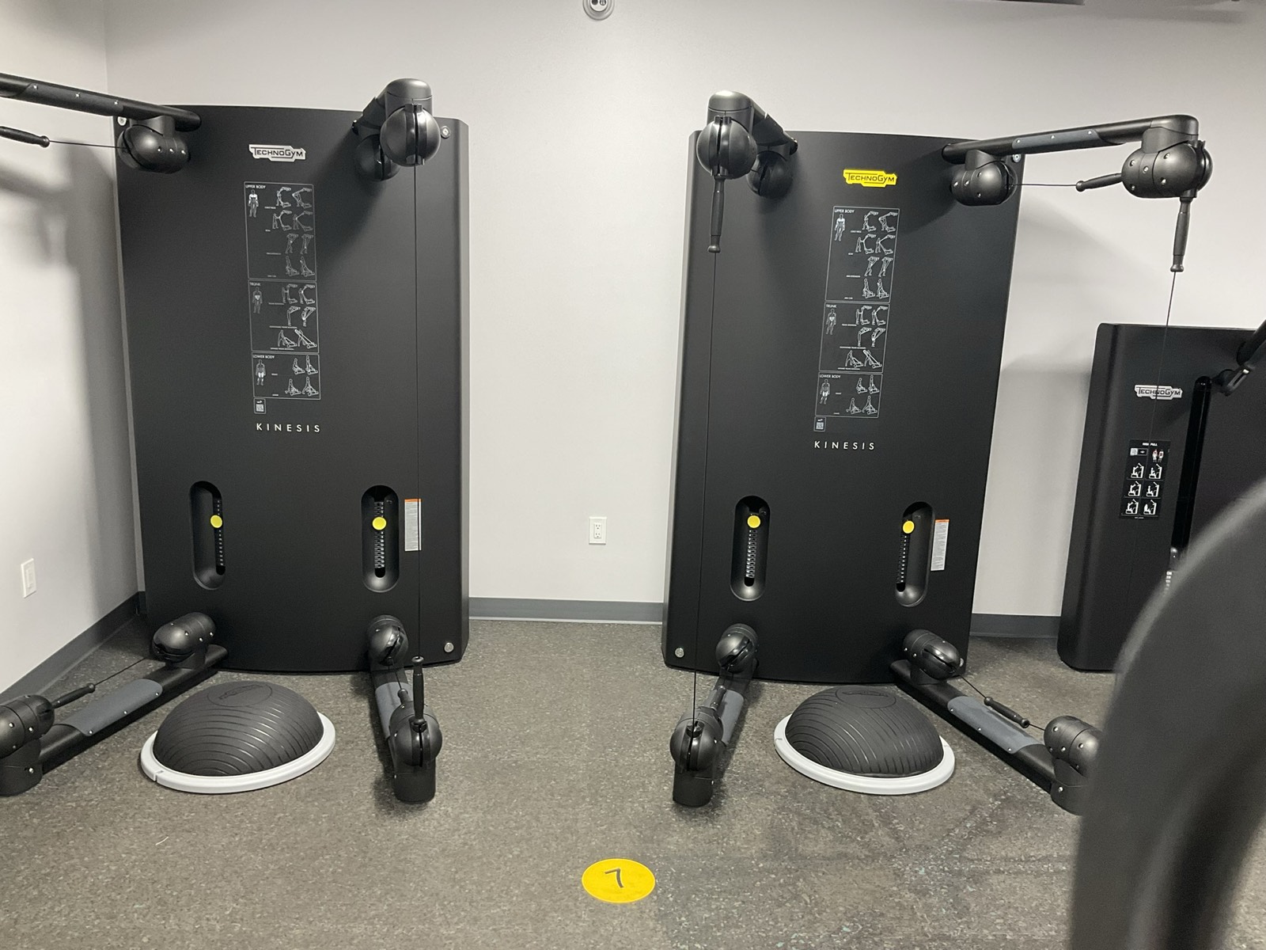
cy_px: 475
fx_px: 1061
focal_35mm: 29
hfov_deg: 61.7
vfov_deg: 48.2
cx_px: 633
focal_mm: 3
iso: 64
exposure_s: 1/60
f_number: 1.8
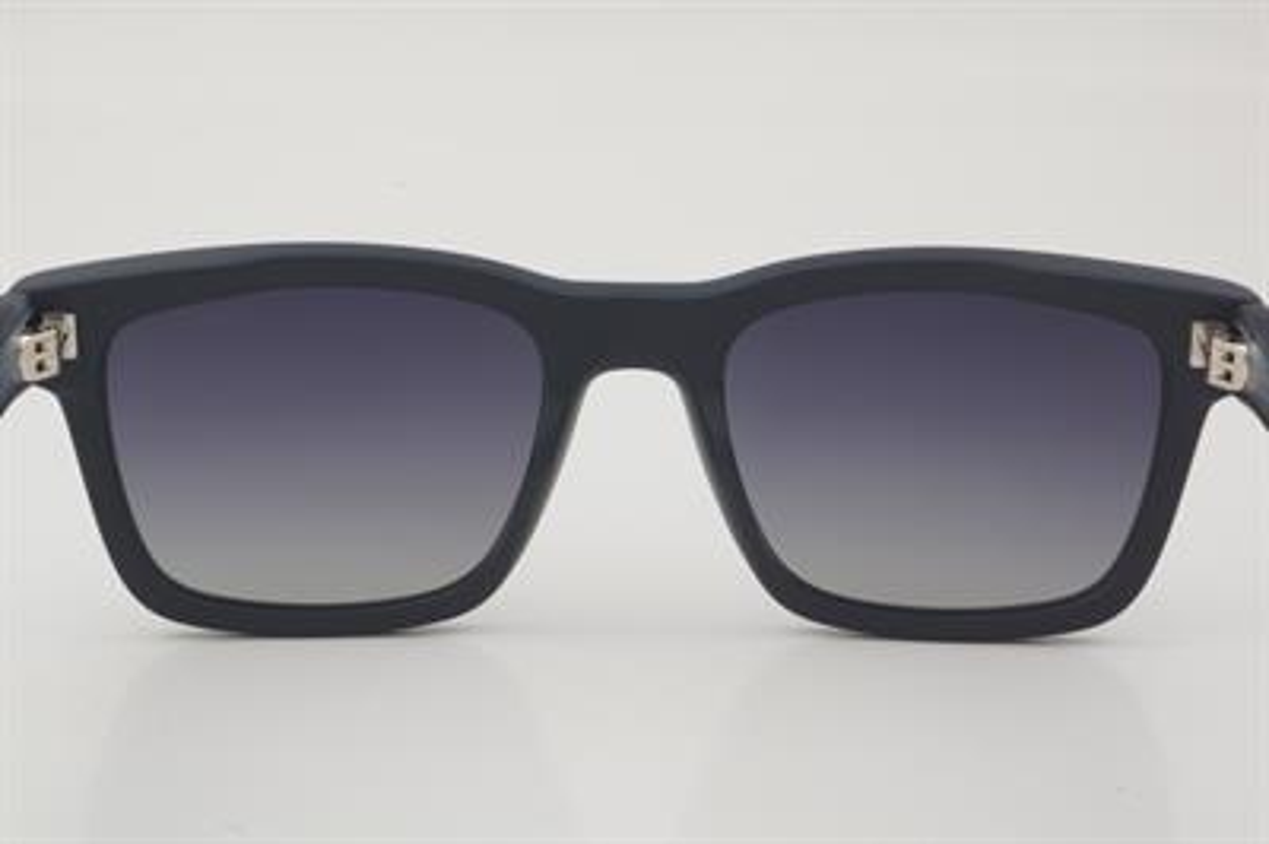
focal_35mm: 75
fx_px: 2642
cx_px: 634
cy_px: 422
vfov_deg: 18.2
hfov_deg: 27.0
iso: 100
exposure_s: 1/3
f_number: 32
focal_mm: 50
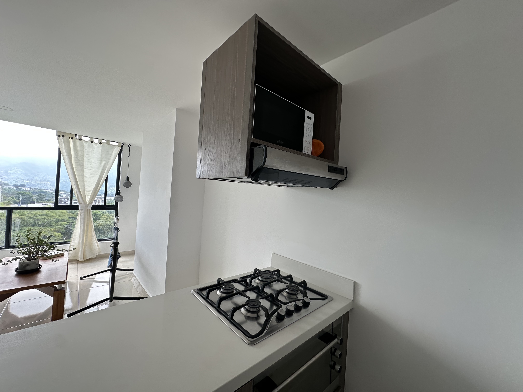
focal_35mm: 14
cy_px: 196
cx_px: 262
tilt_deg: +2.1
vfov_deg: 85.7
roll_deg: +0.9
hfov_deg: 102.1
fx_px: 212
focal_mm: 2.22
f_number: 2.2
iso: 40
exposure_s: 1/134
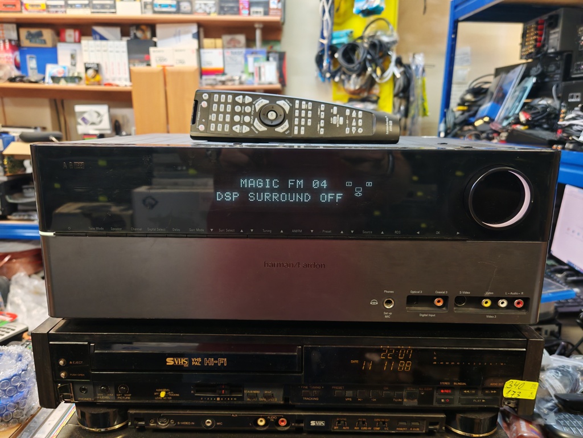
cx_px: 292
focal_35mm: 27
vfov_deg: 51.4
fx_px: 455
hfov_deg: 65.3
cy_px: 219
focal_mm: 6.67
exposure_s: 1/25
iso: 500
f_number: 1.9
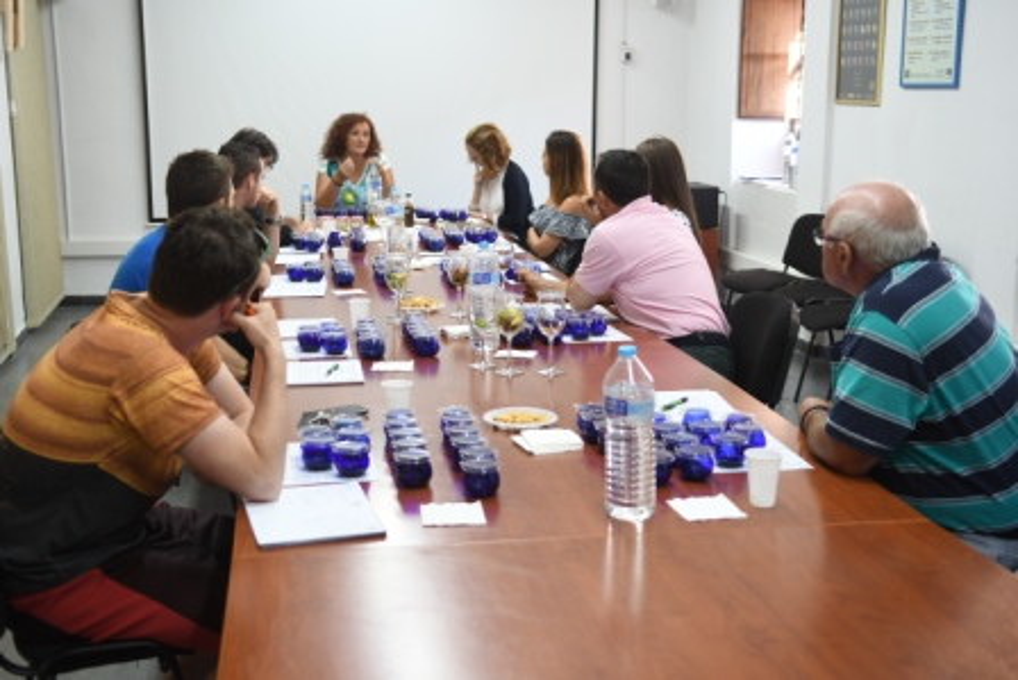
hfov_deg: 42.3
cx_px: 509
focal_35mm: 46
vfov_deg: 29.0
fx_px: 1315
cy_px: 340
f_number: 2.8
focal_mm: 31
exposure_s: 1/60
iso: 500
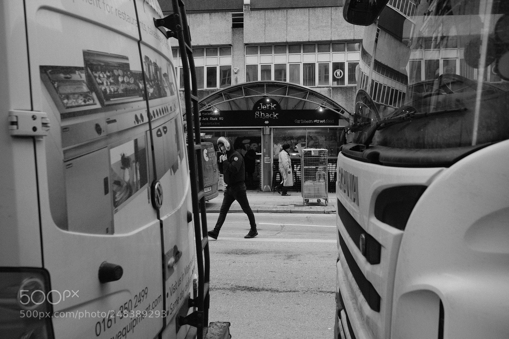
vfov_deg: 37.9
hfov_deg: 54.4
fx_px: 495
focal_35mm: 35
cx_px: 254
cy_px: 170
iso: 800
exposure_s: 1/500
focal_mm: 23
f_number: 4
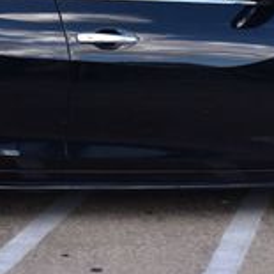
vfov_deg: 14.7
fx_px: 1039
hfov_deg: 15.0
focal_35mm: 116
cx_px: 81
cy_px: -11
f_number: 9
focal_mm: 22
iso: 400
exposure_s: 1/160
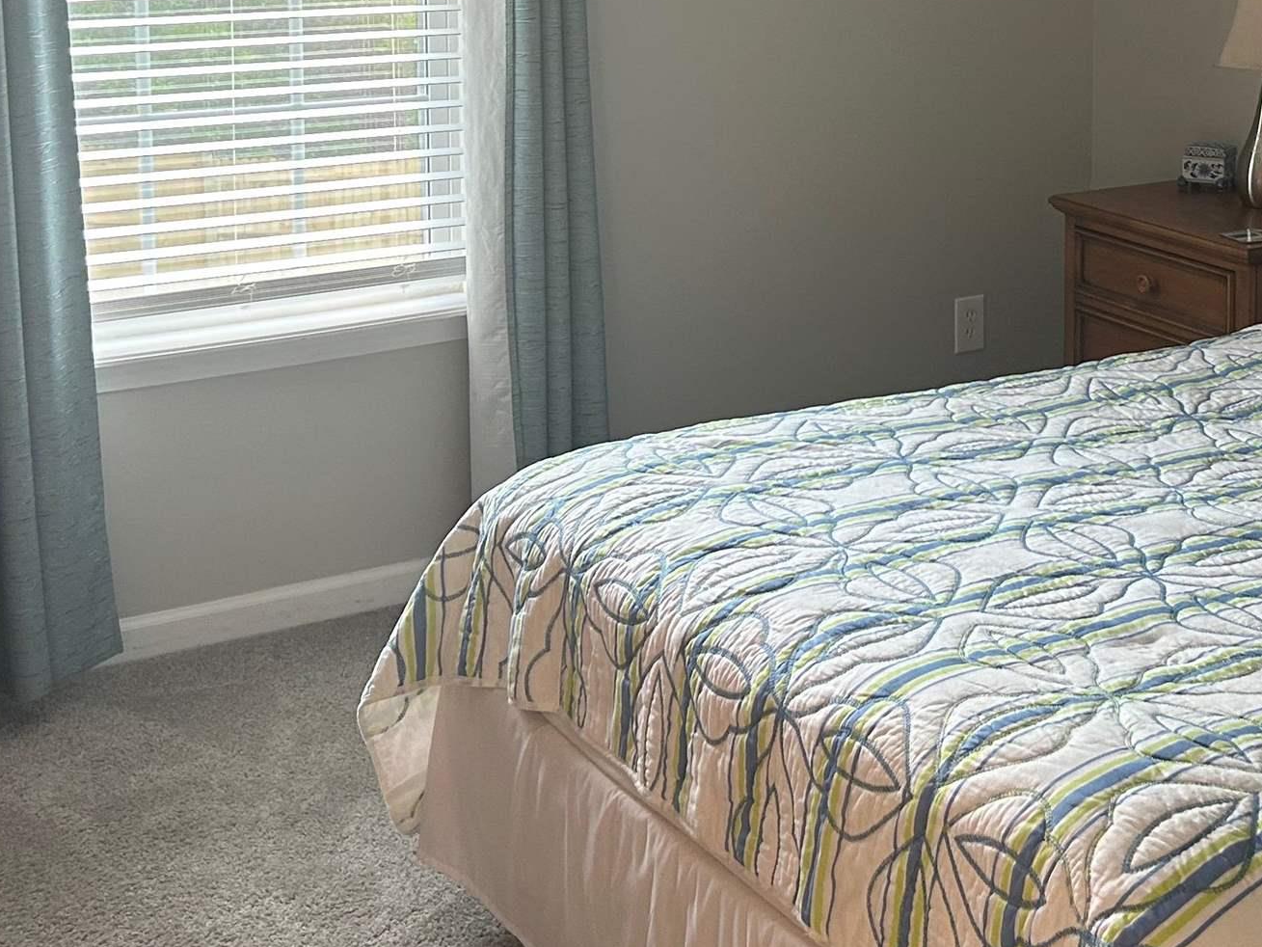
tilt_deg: -7.2
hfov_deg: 31.2
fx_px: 2224
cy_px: 47
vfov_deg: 23.2
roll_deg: -0.2
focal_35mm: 61
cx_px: 929
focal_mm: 5.7
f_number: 1.5
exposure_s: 1/60
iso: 100
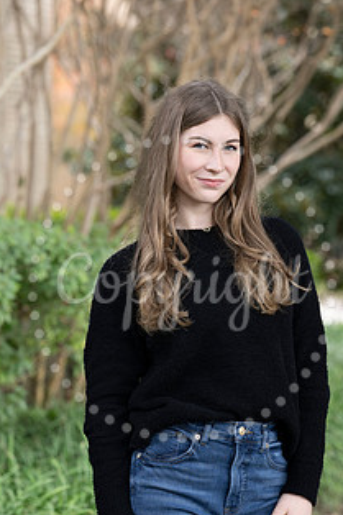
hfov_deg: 8.3
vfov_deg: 12.5
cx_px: 182
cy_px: 287
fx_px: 2361
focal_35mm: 165
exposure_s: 1/200
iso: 320
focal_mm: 115
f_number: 5
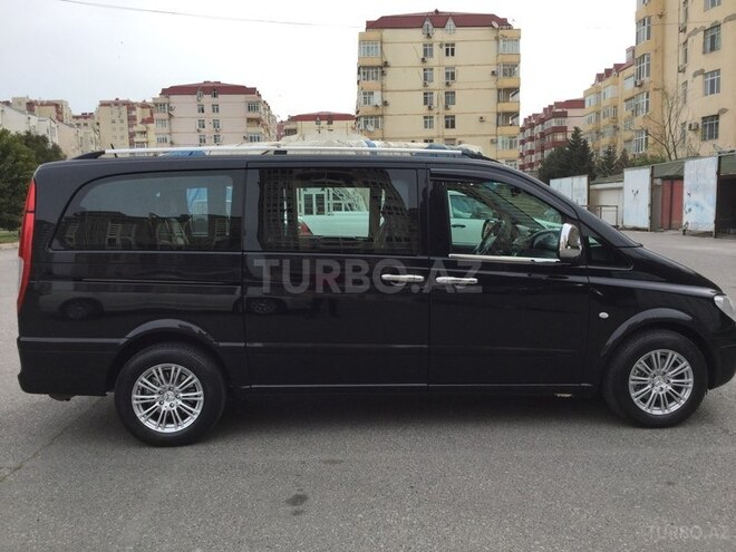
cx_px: 368
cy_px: 276
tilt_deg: -5.9
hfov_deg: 58.4
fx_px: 659
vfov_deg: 45.4
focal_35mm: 31
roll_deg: +0.7
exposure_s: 1/637
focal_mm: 3.3
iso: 25
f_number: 2.4
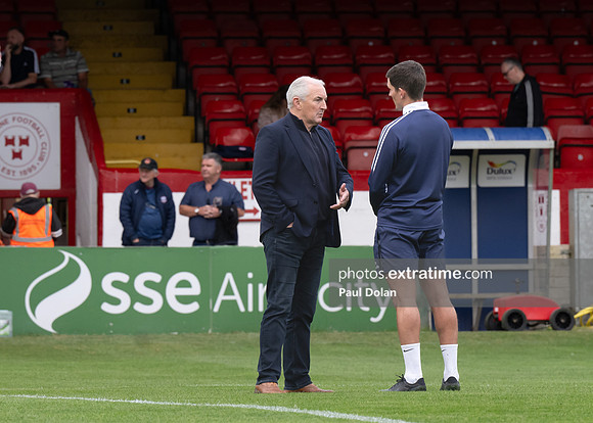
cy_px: 251
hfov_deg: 4.7
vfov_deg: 3.4
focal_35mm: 427
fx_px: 7187
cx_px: 304
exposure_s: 1/400
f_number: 6.3
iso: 800
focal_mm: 200
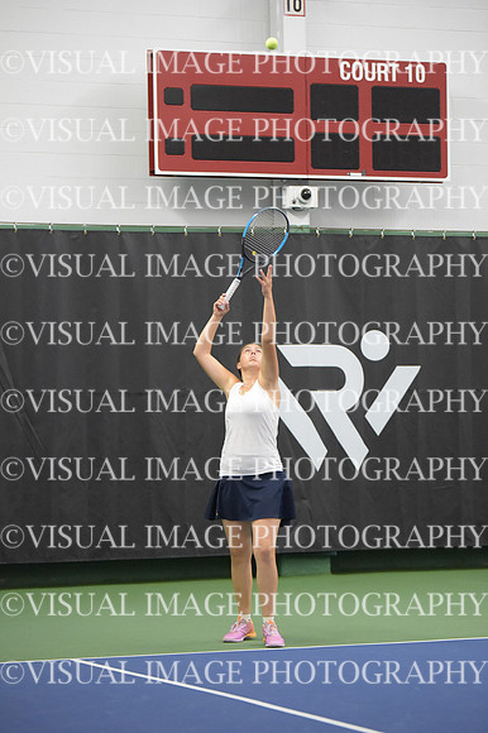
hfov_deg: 11.8
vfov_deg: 17.7
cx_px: 244
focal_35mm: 116
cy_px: 366
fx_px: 2361
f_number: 2.8
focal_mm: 116
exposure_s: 1/1250
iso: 12800
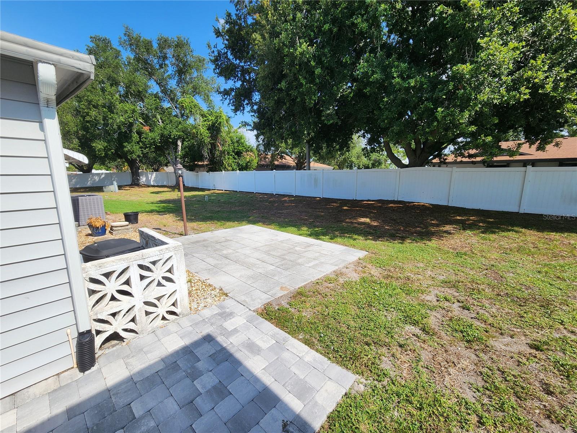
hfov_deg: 106.2
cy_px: 216
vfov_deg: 89.9
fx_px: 217
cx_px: 288
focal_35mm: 13
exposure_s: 1/1709
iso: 50
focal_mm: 2.2
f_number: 2.2
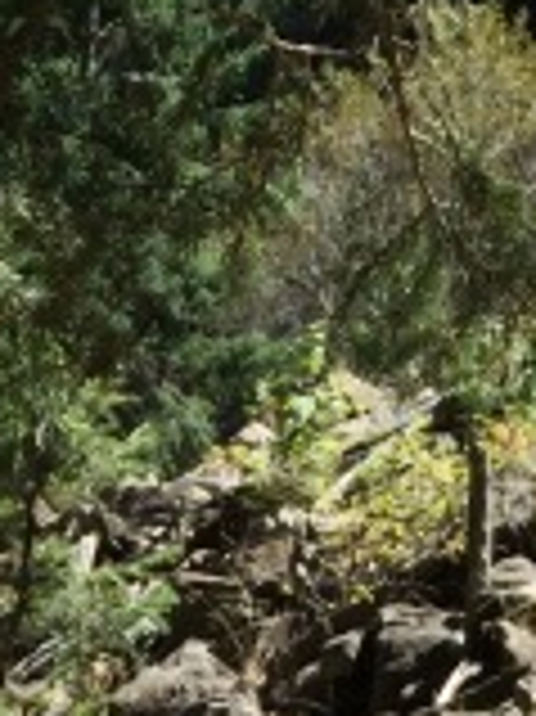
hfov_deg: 8.8
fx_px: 3225
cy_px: 1380
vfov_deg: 11.5
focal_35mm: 156
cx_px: -617
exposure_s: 1/1244
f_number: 2.2
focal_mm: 4.15
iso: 32
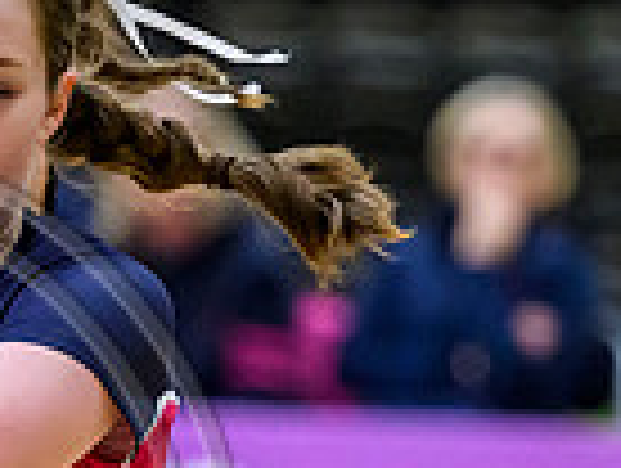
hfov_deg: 2.9
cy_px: 580
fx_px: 12238
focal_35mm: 681
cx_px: -270
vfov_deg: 2.2
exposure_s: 1/1250
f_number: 2.8
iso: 6400
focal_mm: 145
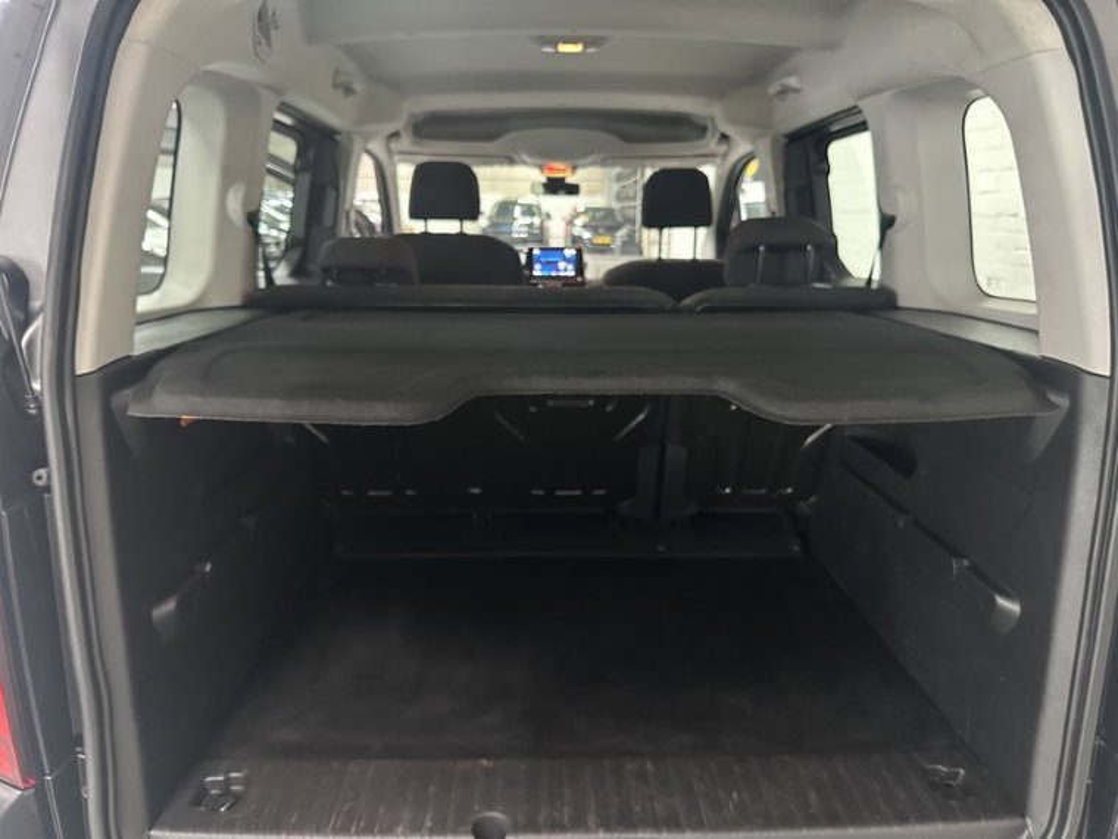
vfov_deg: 56.8
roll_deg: -0.7
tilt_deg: -15.0
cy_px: 420
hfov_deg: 71.6
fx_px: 775
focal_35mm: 24
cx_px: 559
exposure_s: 1/33
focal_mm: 6.86
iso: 800
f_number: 1.78
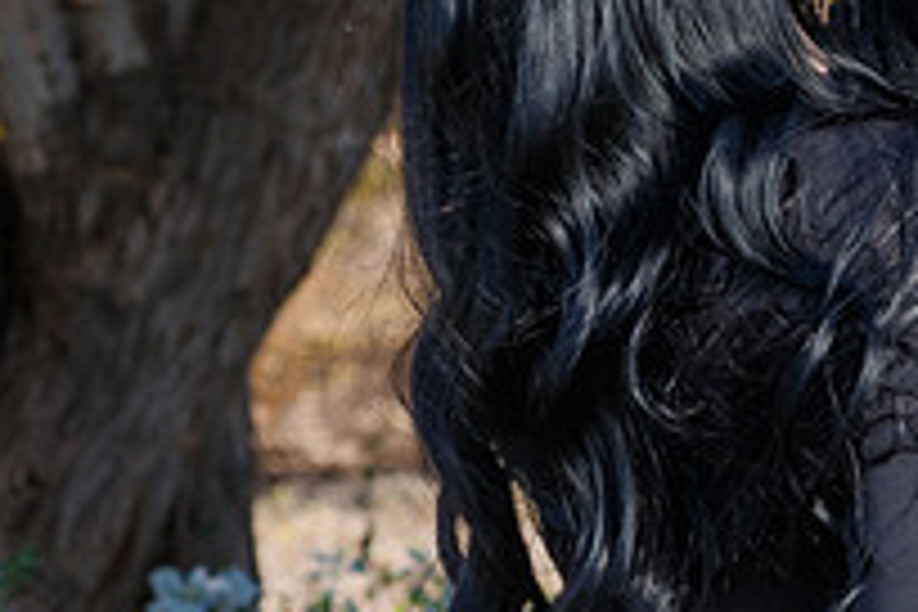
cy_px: 2
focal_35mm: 208
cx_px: 522
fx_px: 5304
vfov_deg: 6.6
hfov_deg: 9.9
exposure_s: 1/250
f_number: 5.6
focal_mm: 73
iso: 100
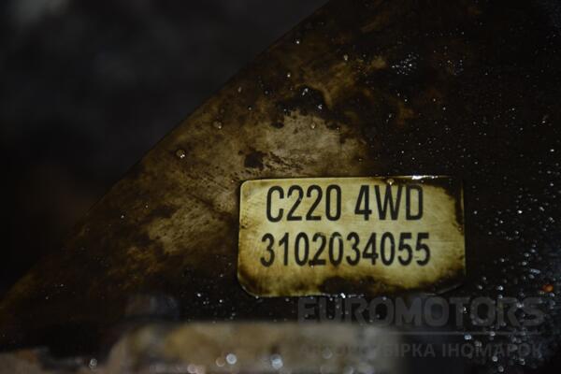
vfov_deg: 8.7
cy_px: 187
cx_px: 280
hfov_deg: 13.0
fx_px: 2454
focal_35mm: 158
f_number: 5.6
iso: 800
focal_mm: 105
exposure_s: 1/60
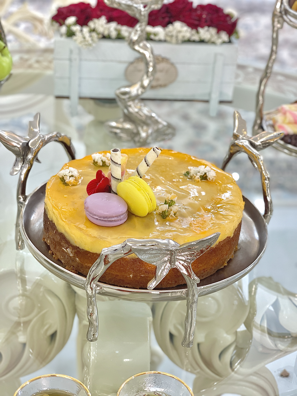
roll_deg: -4.1
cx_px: 148
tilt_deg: -29.9
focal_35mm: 64
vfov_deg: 30.3
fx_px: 732
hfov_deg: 22.9
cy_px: 198
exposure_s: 1/33
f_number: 2.2
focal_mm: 7.5
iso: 125
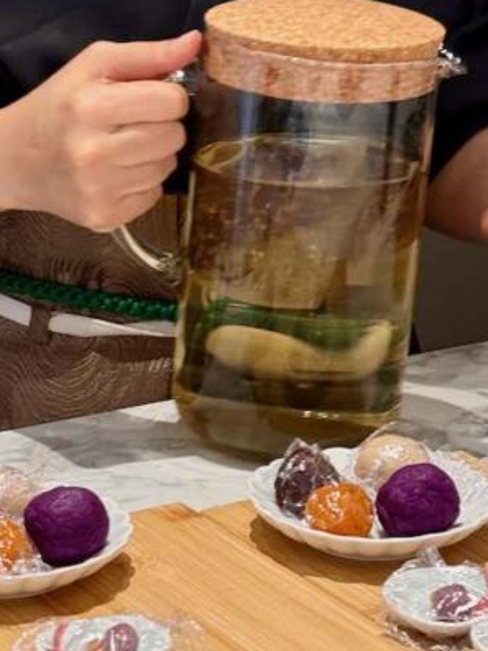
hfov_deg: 11.9
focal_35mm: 124
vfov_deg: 15.8
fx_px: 2331
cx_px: 202
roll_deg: -0.7
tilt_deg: -14.4
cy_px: 108
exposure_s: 1/50
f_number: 1.78
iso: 160
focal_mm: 6.76
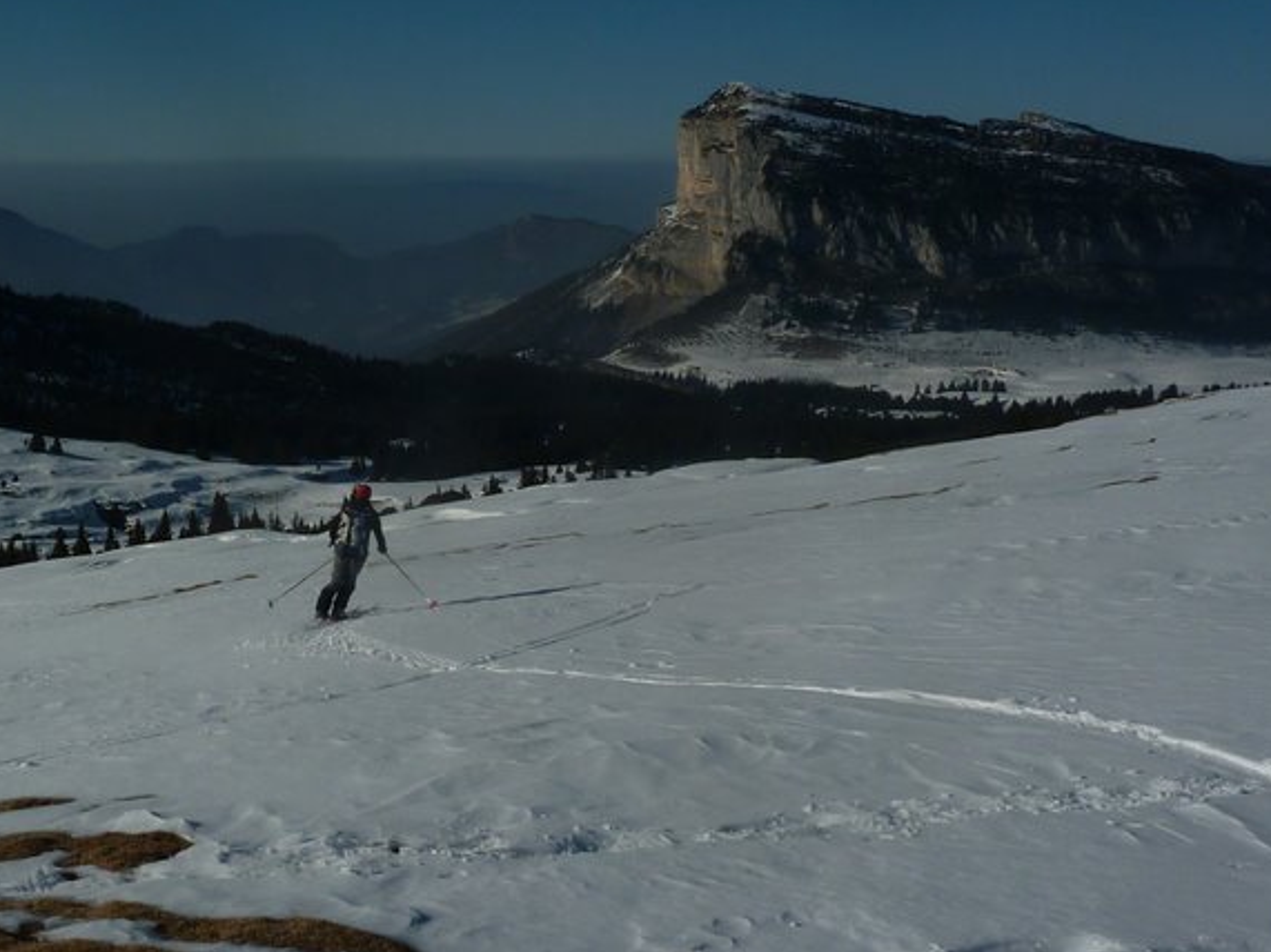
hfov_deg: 35.9
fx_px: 1909
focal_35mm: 52
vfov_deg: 28.0
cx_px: 303
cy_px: 474
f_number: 6.3
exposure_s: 1/1300
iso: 80
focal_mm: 4.7
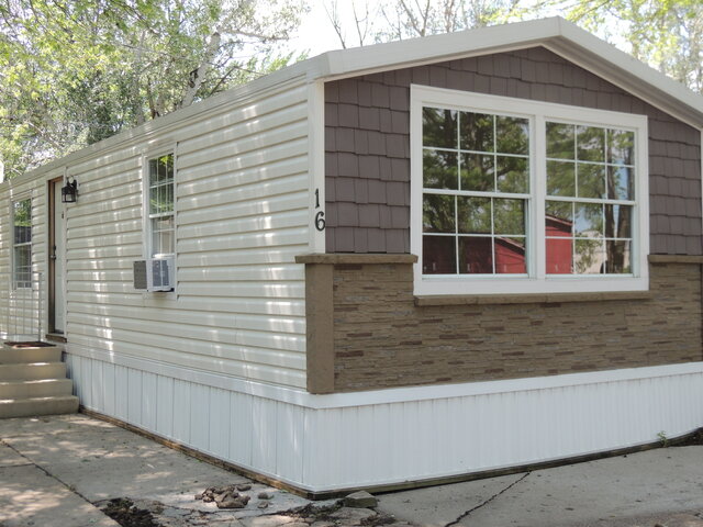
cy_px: 264
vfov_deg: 30.9
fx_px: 955
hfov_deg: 40.4
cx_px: 352
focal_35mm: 47
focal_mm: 8.3
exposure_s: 1/200
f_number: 3.5
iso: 100
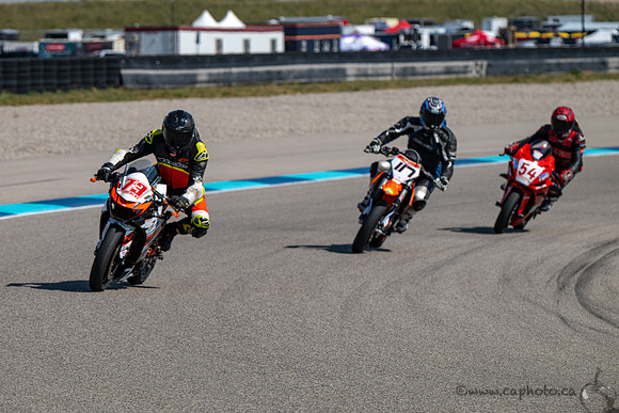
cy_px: 210
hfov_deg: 8.1
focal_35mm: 253
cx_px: 228
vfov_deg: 5.4
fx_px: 4349
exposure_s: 1/1250
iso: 100
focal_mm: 200
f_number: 5.6
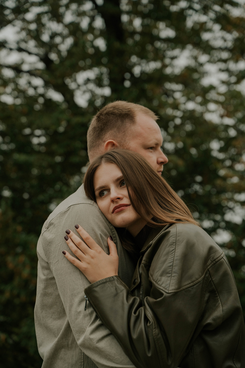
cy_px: 184
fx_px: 765
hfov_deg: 18.2
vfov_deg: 27.0
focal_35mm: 75
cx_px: 122
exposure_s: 1/160
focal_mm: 75
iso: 250
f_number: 4.5
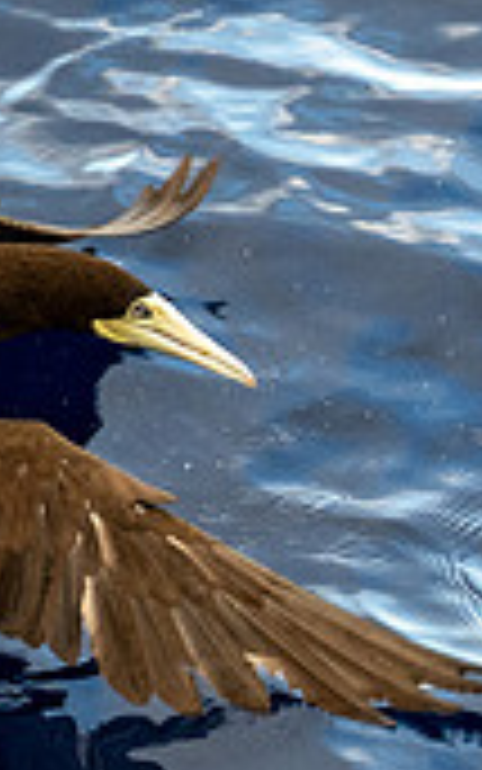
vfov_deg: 0.9
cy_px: 504
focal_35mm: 2437
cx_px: 956
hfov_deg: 0.5
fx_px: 51177
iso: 1250
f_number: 5.6
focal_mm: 400
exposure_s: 1/2000
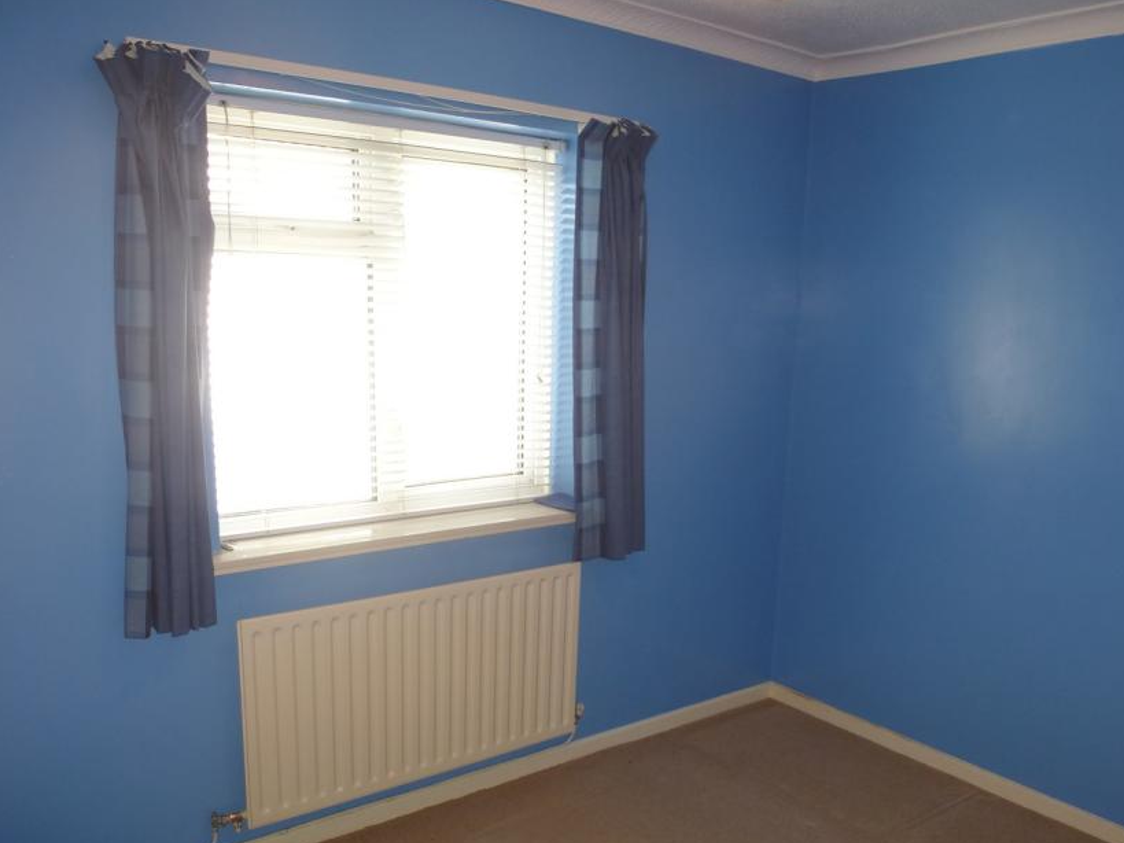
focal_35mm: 30
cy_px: 522
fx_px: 974
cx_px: 607
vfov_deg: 46.4
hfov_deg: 59.9
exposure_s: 1/25
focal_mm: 4.3
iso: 100
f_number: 3.3
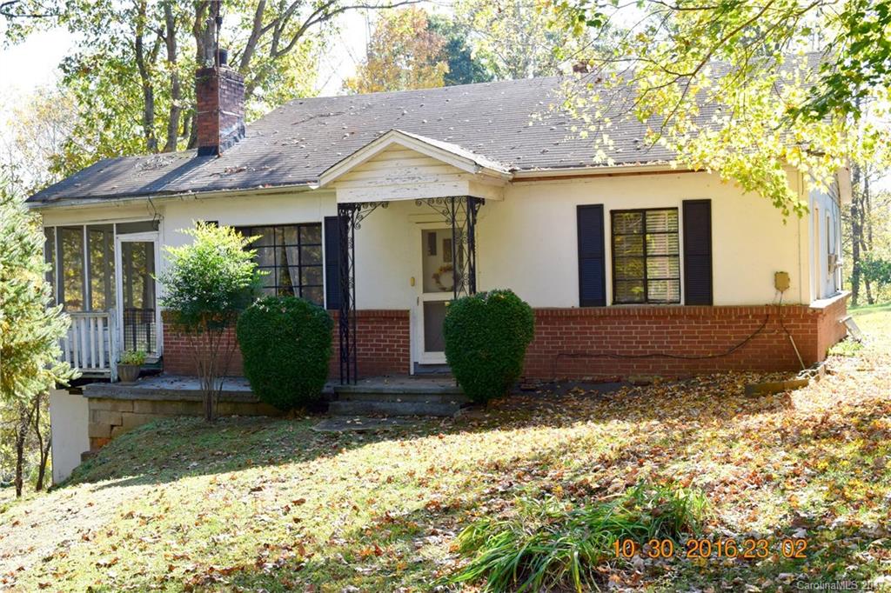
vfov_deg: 29.8
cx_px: 446
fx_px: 1113
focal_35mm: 45
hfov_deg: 43.6
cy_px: 296
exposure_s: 1/200
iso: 400
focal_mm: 30
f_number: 10
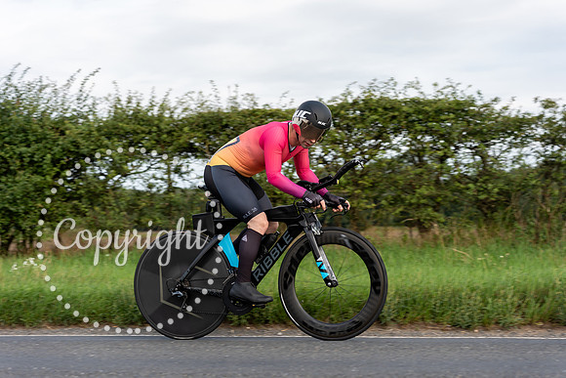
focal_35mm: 78
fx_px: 1219
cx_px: 283
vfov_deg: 17.6
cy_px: 189
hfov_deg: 26.1
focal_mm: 75
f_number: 4
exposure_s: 1/640
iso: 160
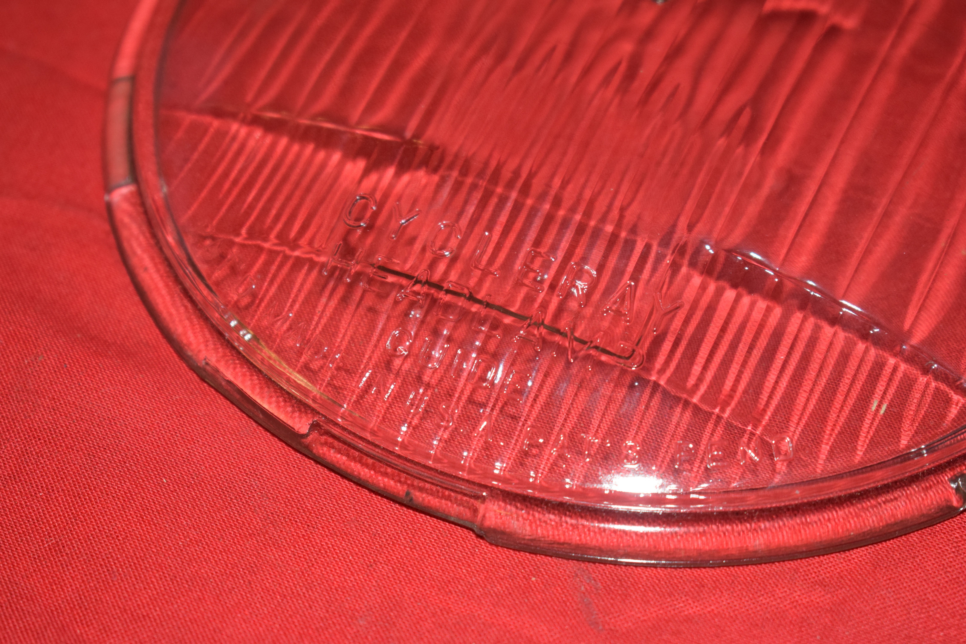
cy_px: 322
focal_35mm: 82
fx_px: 2214
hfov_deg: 24.6
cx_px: 483
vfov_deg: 16.6
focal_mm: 55
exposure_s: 1/160
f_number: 5.6
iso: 1000
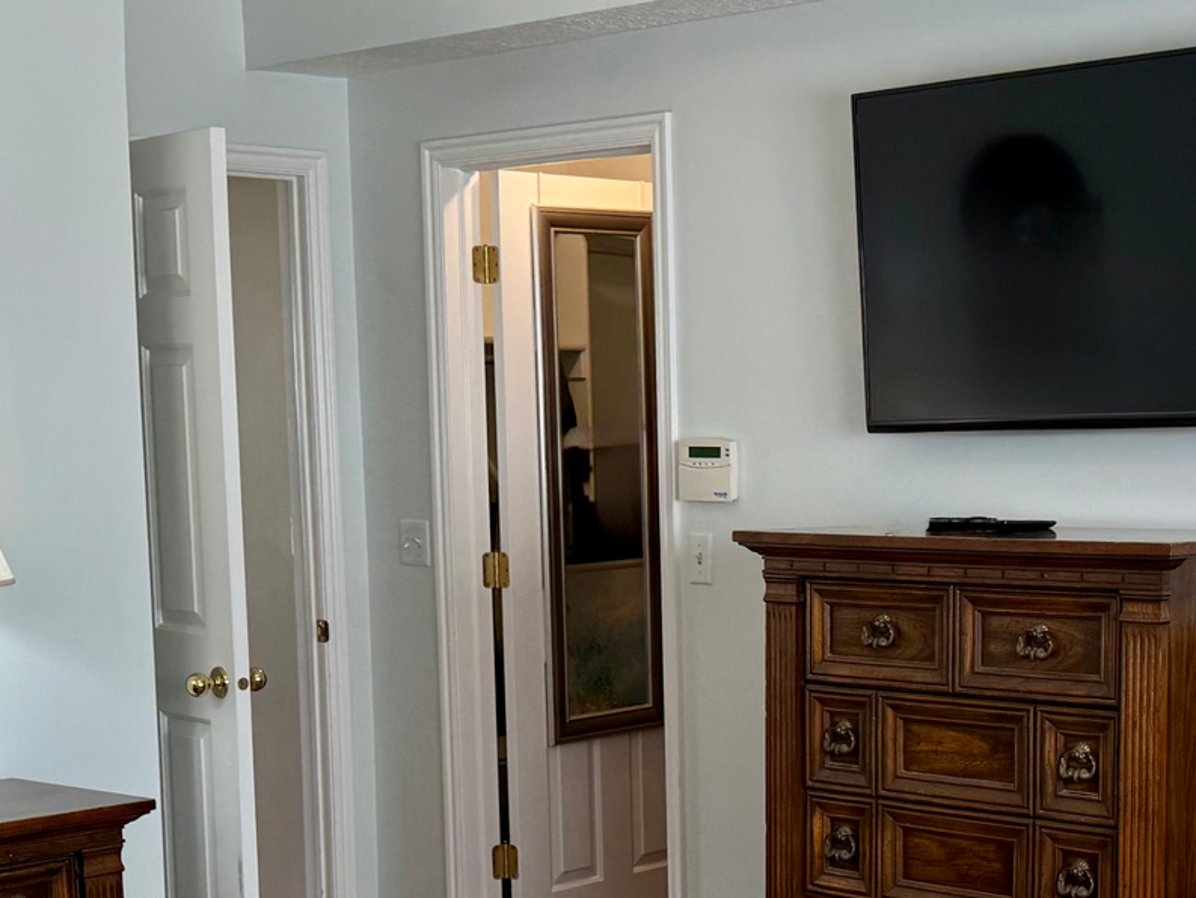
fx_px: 2142
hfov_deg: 31.1
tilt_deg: -13.3
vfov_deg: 22.4
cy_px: 978
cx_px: 747
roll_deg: +0.6
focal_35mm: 62
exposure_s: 1/120
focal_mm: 6.76
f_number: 1.78
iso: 100
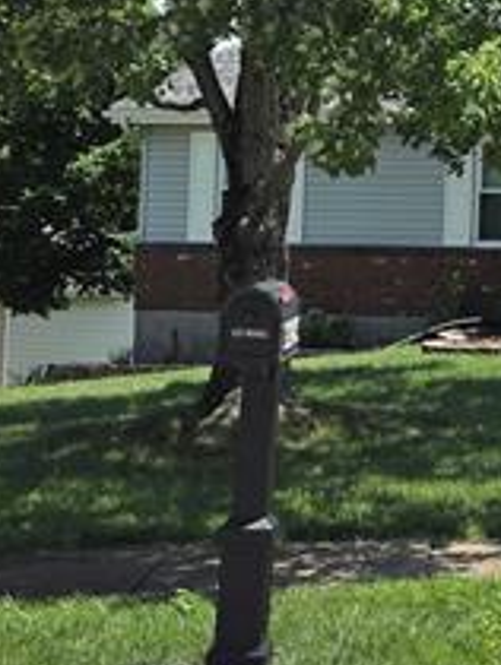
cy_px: 184
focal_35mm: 84
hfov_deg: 15.9
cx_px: 786
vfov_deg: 23.1
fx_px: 1618
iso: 64
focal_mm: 6.5
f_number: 1.4
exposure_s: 1/7939
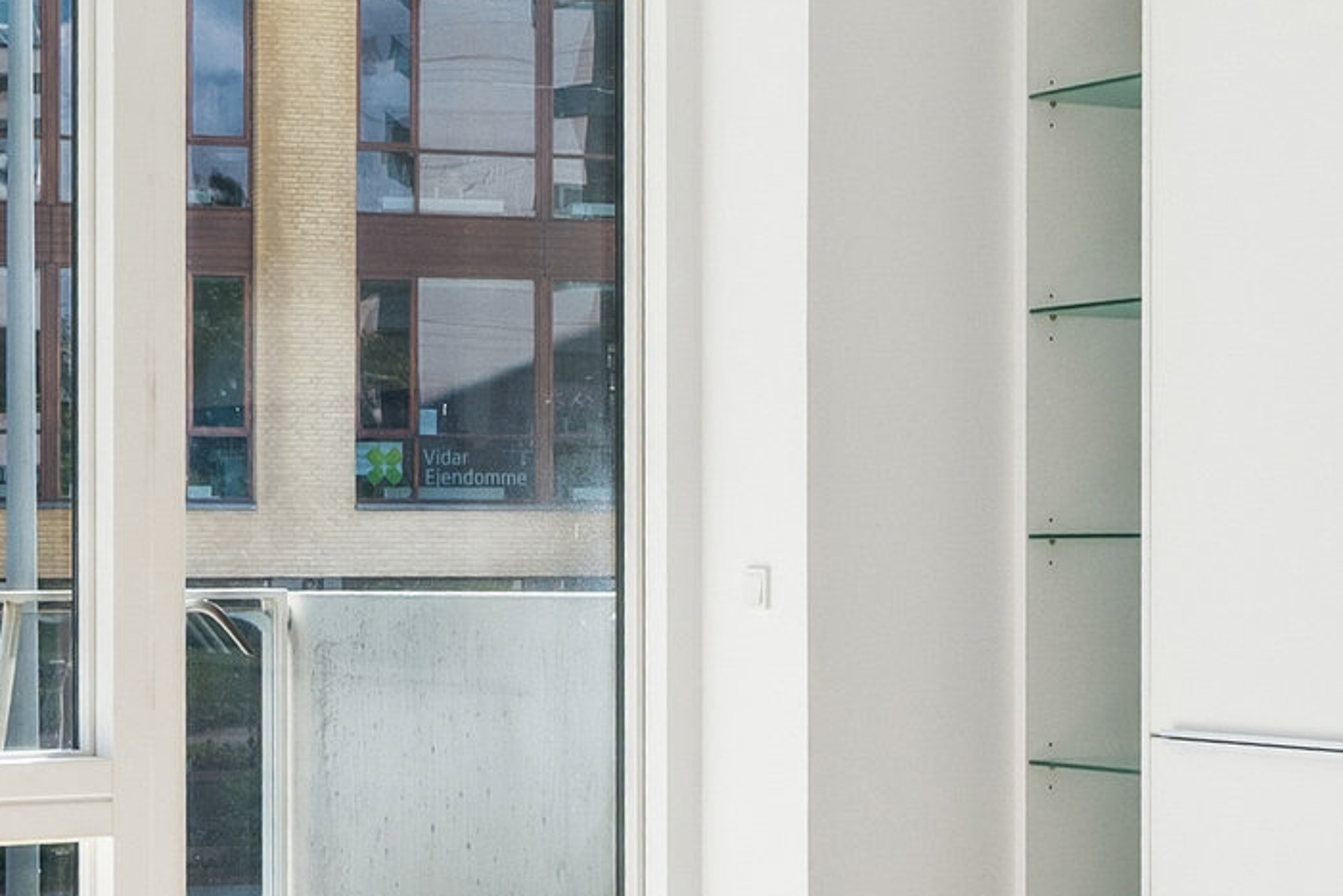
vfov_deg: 17.2
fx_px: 2953
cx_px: 423
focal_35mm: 79
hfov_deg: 25.5
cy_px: 649
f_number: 9
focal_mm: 18.5
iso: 640
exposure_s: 1/320
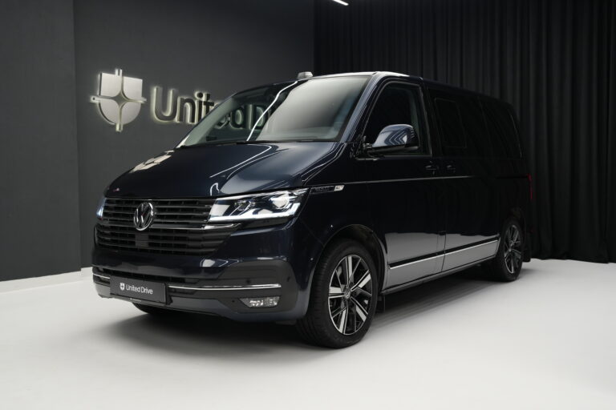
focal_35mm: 35
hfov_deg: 54.4
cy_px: 205
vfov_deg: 37.9
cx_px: 308
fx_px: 599
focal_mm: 35
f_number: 4
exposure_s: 1/40
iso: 800
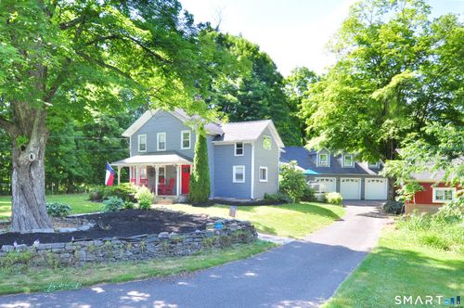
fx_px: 251
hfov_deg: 85.5
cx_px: 232
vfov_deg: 63.1
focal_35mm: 20
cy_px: 154
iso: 640
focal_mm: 13
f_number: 8
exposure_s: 1/100
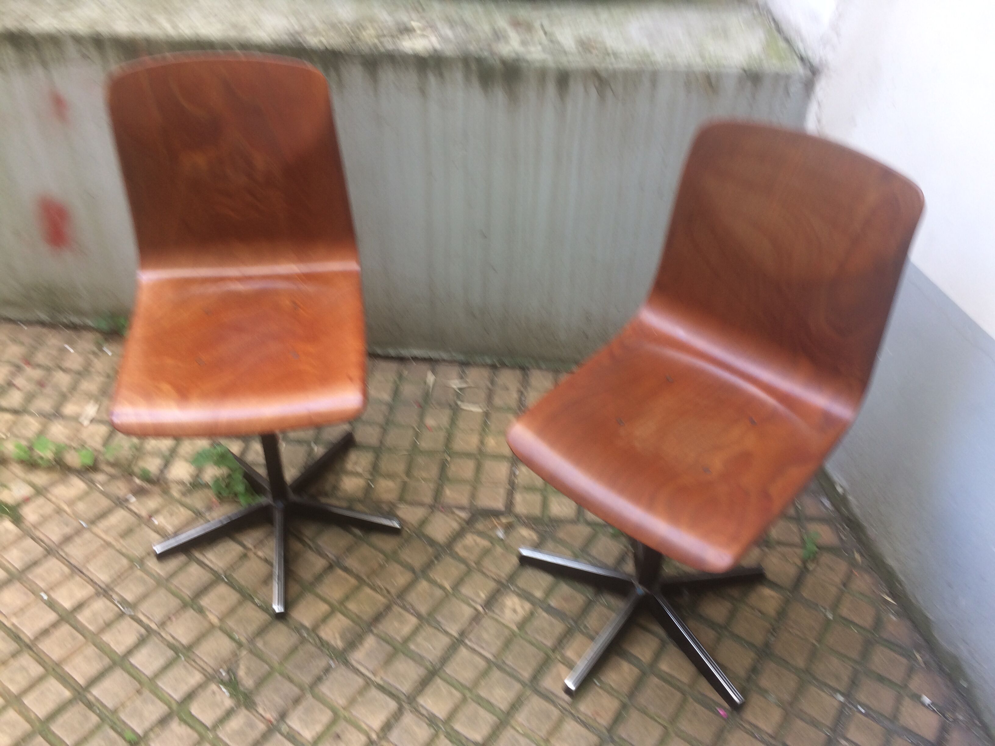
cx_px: 498
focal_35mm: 29
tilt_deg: -43.5
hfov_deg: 61.7
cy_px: 373
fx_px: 834
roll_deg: -0.8
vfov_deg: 48.2
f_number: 2.2
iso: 40
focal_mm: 4.15
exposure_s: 1/33
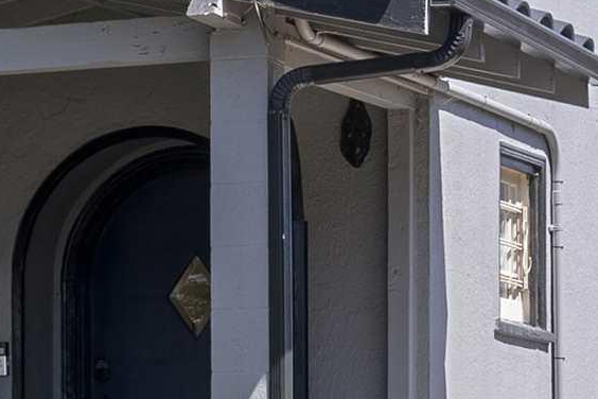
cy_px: 588
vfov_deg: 6.2
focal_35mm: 218
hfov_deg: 9.3
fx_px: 3621
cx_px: -100
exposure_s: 1/40
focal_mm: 40
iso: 125
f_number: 9
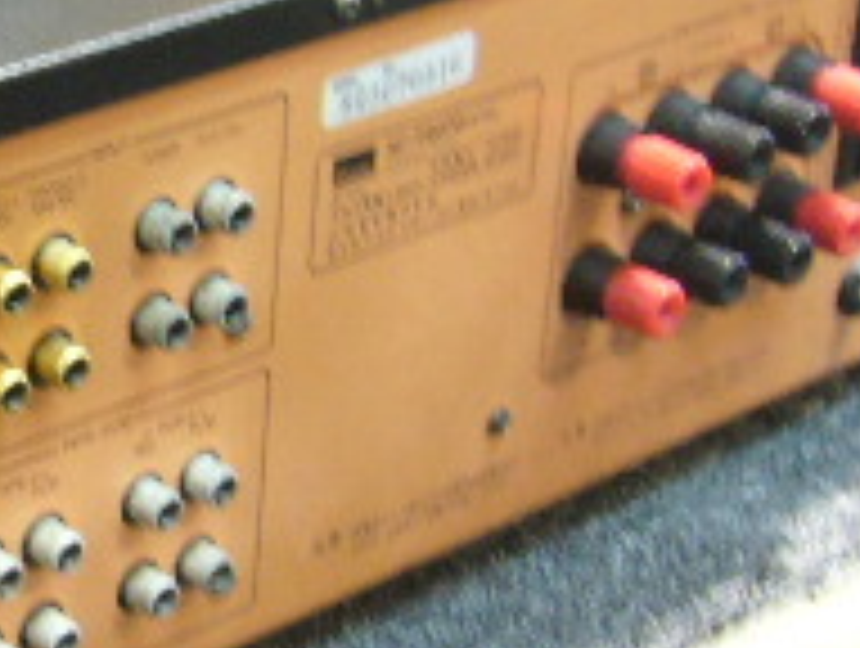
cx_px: -248
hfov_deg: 16.0
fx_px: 2912
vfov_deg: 12.7
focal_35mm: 117
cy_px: 212
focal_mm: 5.8
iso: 200
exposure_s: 1/8
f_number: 2.8
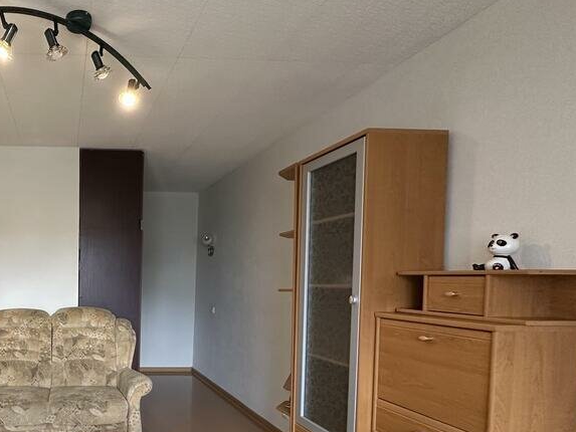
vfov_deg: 53.6
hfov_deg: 60.2
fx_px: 416
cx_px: 71
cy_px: 295
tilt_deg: -2.5
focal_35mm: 25
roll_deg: -1.5
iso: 320
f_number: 2.2
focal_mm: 2.22
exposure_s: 1/100
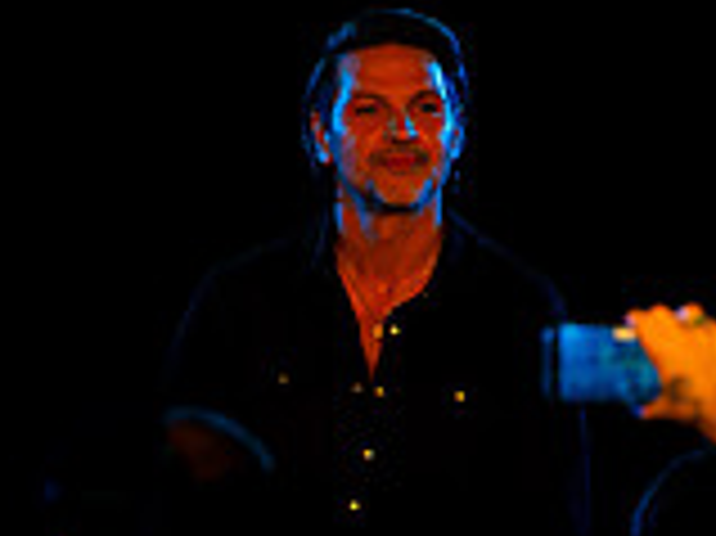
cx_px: 486
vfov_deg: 2.3
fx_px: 13414
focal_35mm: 649
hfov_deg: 3.1
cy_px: 426
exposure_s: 1/250
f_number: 3.5
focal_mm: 180
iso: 640
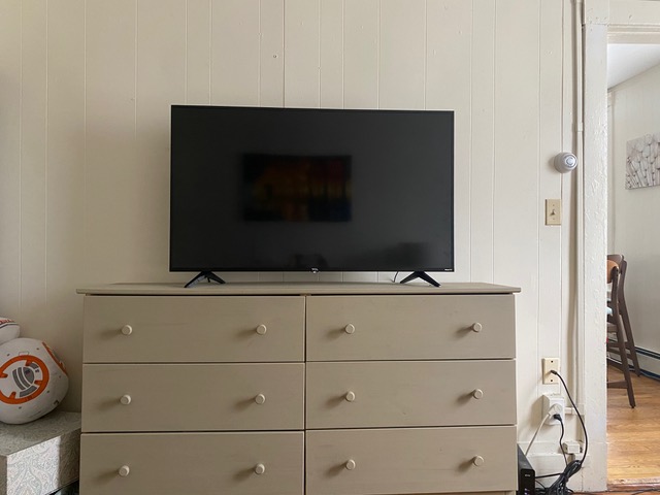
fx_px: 496
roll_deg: +0.0
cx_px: 330
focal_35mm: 26
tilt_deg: -1.5
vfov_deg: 53.1
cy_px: 248
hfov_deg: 67.3
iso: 250
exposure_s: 1/60
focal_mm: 4.25
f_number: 1.8
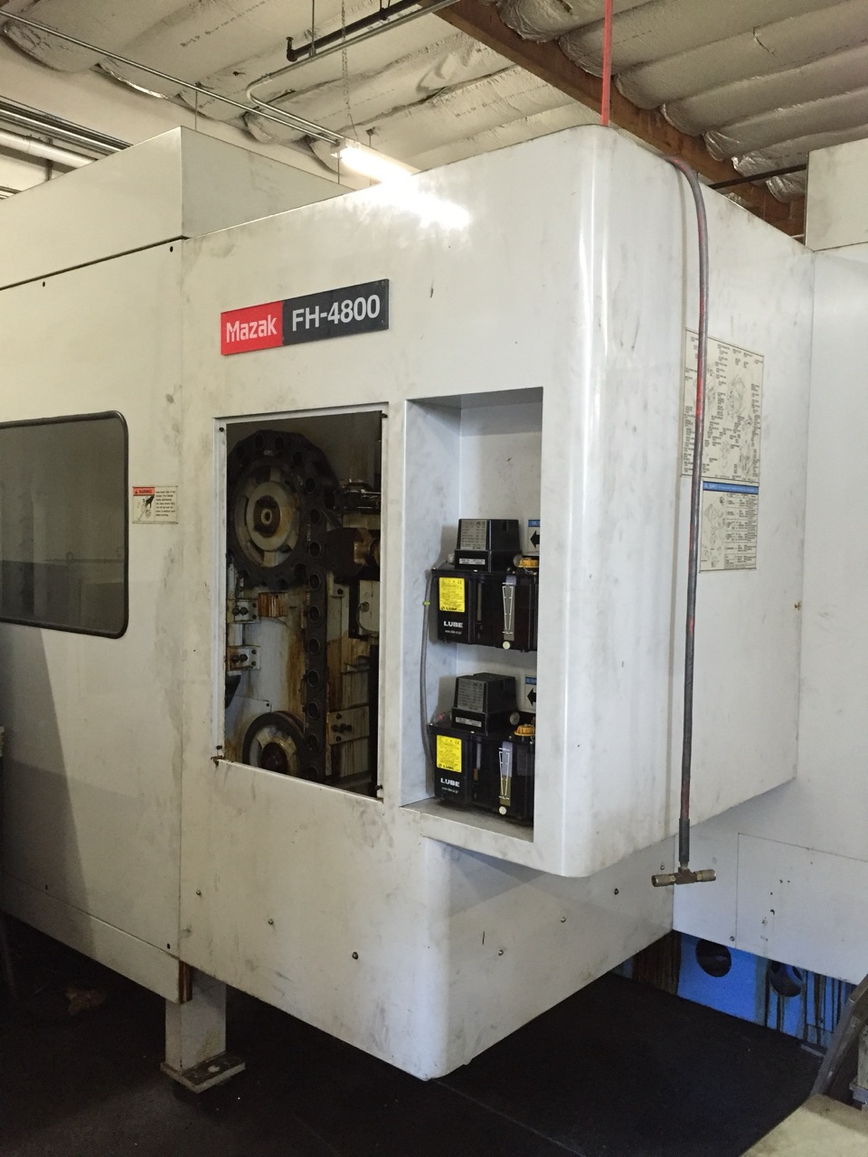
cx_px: 434
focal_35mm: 29
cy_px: 578
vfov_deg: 61.7
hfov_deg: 48.2
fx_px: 970
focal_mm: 4.15
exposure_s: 1/33
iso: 250
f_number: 2.2
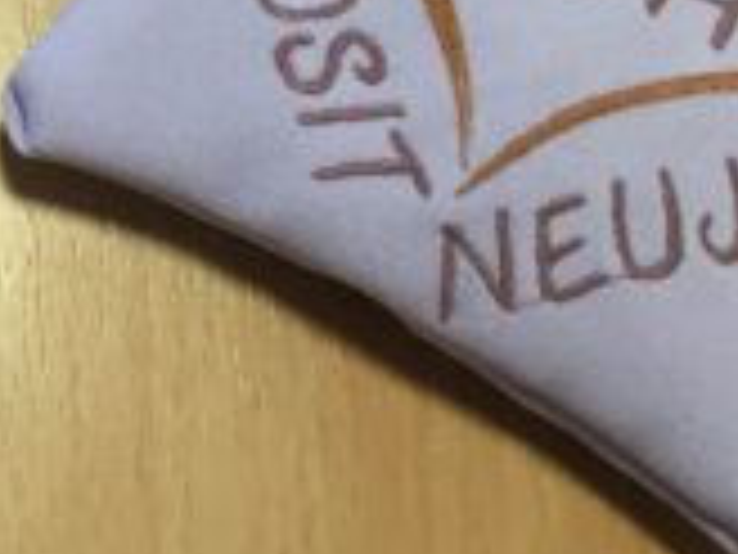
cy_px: -234
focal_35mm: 106
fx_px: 2260
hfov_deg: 17.4
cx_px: -212
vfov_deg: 13.3
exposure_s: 1/33
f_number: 2.2
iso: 80
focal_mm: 4.15
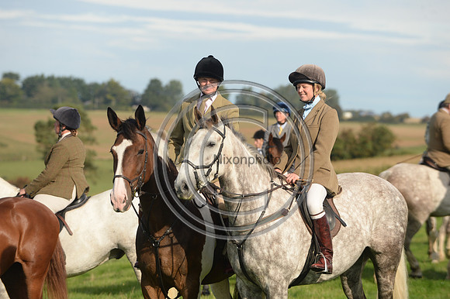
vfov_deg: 6.9
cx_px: 225
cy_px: 150
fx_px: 2498
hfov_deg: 10.3
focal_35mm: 200
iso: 360
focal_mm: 200
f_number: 5
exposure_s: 1/1250
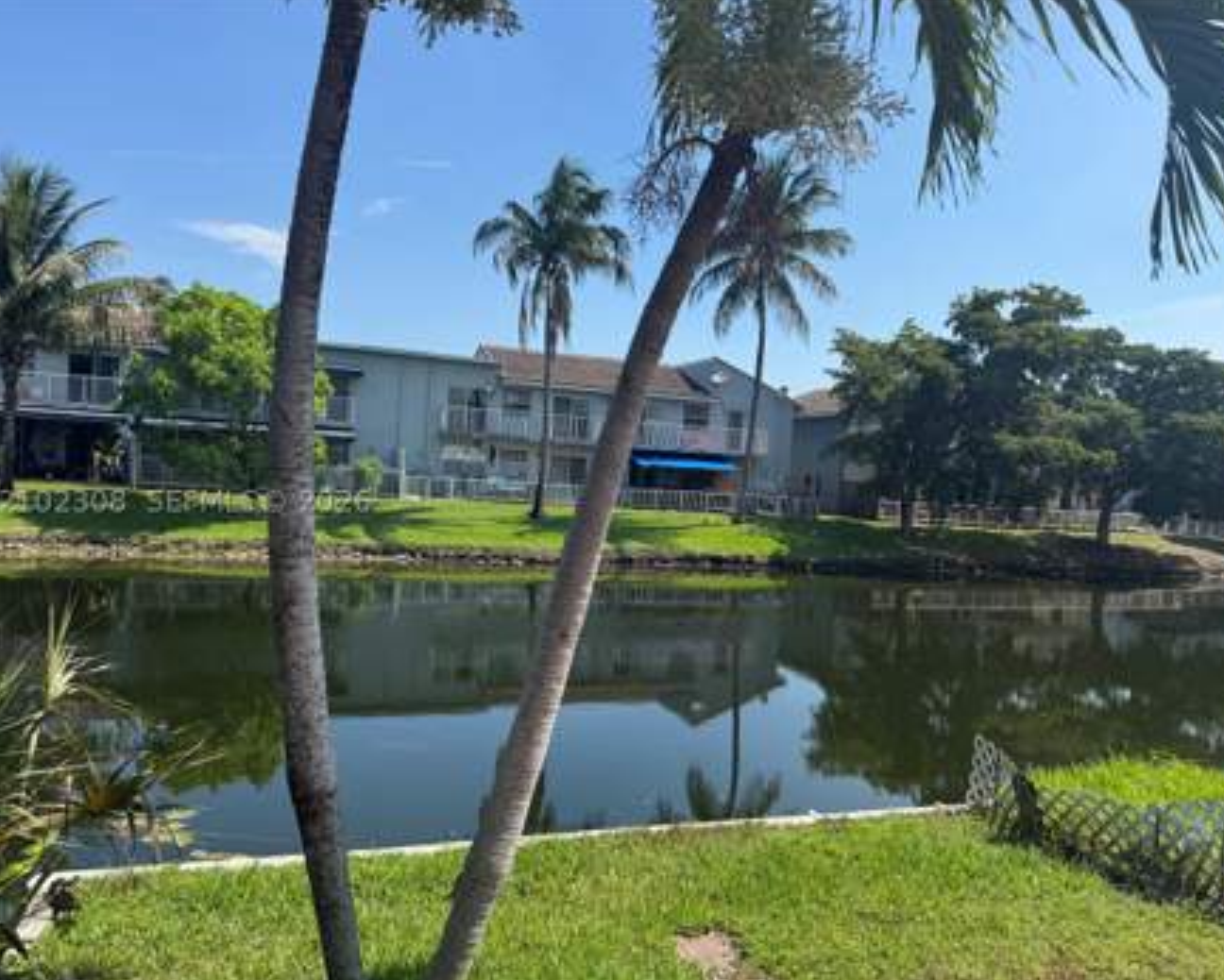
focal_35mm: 26
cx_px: 632
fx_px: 942
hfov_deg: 66.0
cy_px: 501
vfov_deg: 55.0
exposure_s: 1/4049
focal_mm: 6.76
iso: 80
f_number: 1.78
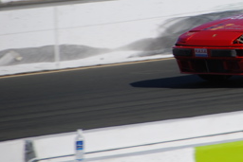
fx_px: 5065
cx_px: 301
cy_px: 22
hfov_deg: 2.7
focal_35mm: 750
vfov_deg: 1.8
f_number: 5.6
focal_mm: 200
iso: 100
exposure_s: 1/800
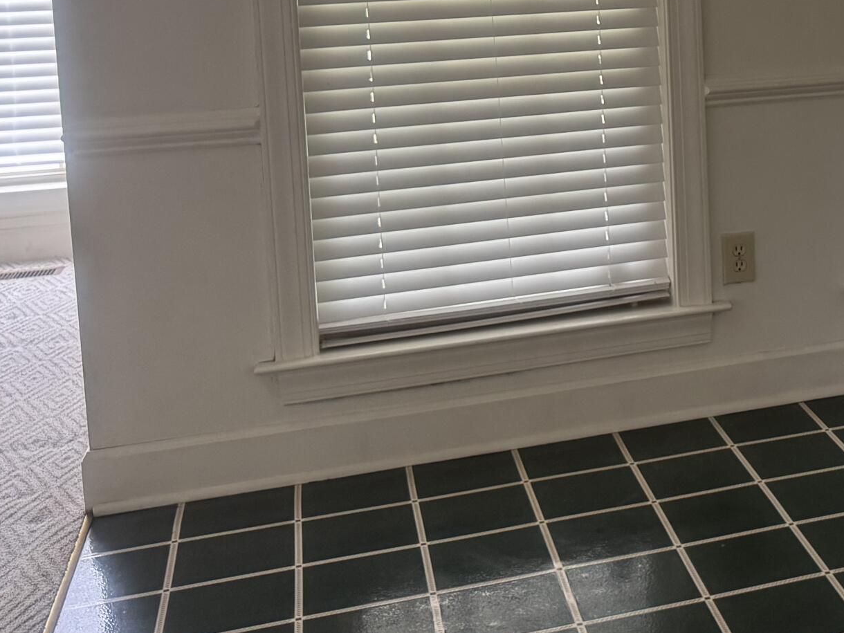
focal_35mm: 59
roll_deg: +1.3
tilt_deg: -6.4
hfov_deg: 29.6
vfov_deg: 24.0
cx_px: 921
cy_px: 37
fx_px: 1439
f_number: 1.78
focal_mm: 6.76
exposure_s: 1/60
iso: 250
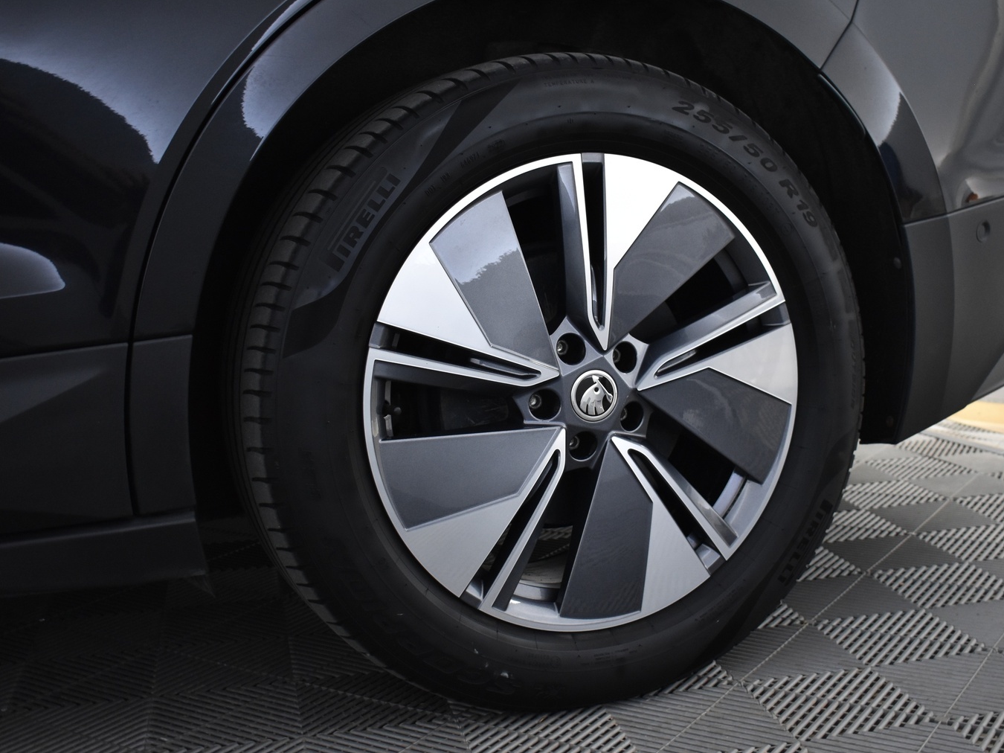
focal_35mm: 45
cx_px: 531
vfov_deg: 32.2
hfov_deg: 42.1
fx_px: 1305
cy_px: 365
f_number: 4
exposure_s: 1/40
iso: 1100
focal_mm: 26
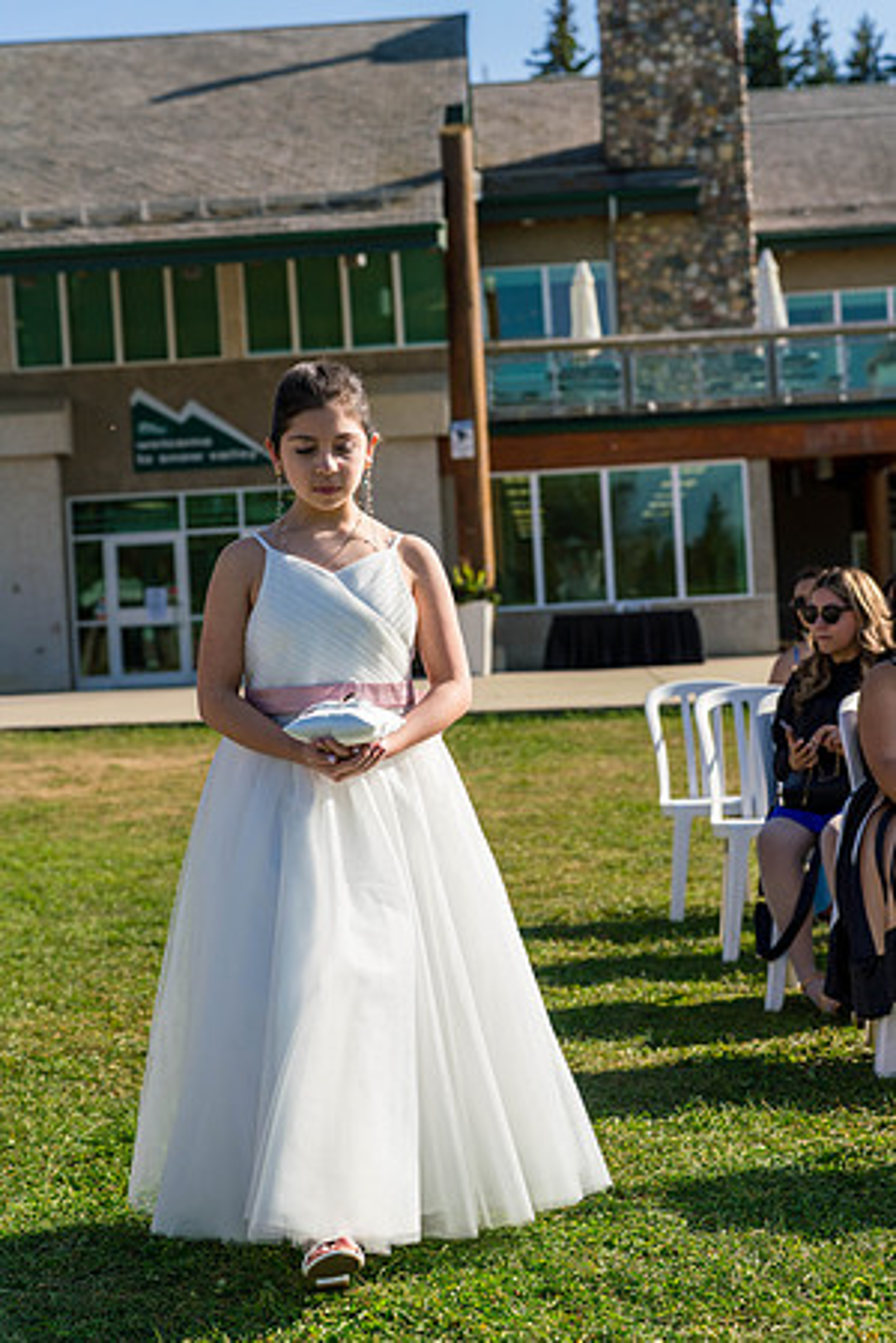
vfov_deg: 35.6
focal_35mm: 56
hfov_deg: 24.2
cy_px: 672
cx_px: 448
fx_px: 2091
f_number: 4
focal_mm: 56
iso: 250
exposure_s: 1/2000
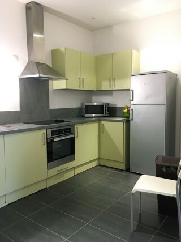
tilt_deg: -5.9
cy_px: 121
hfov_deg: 48.2
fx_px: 202
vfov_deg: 61.7
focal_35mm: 29
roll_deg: +0.7
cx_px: 90
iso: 200
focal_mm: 4.15
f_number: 2.2
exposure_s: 1/25
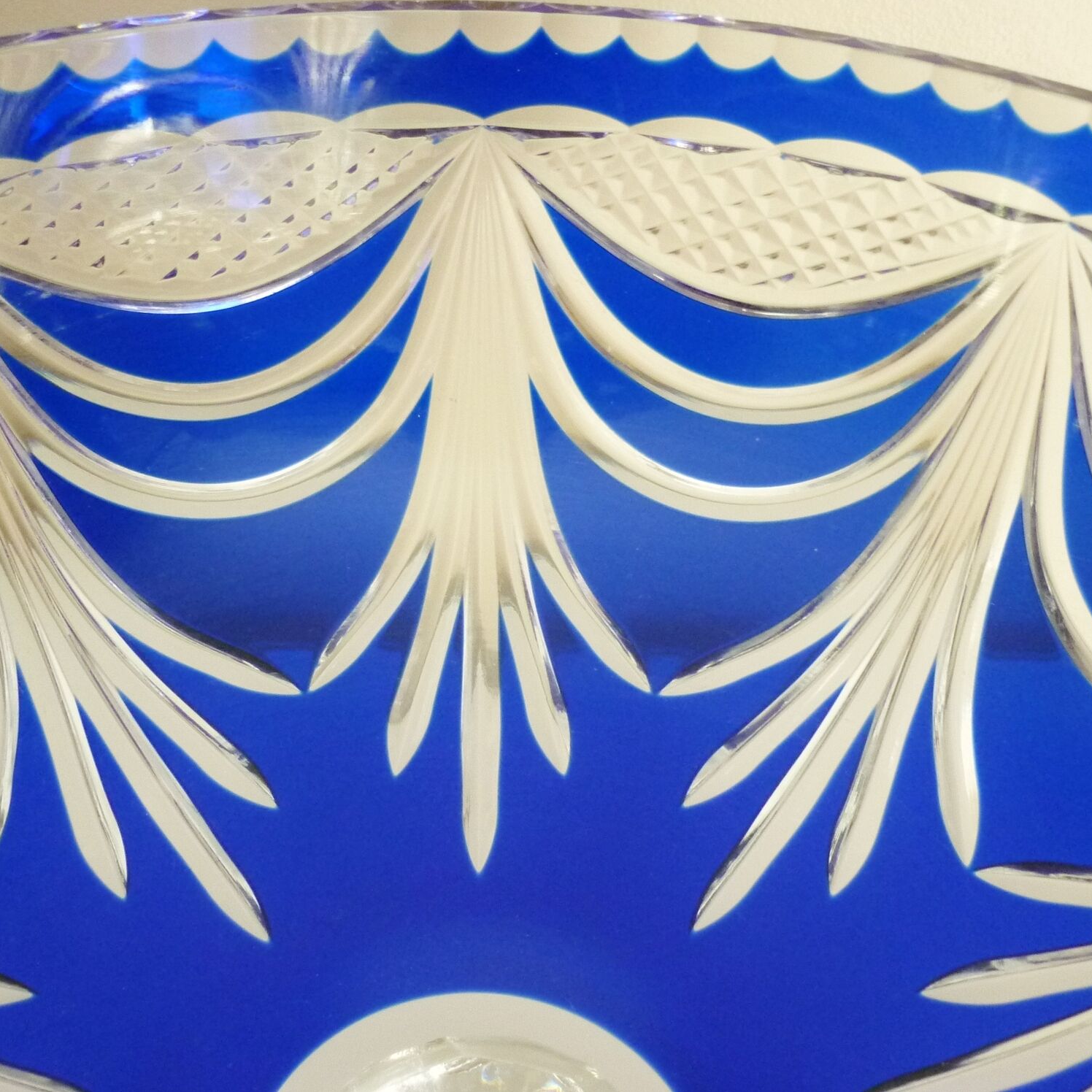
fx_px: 1392
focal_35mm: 39
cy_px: 545
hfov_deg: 42.8
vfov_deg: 42.8
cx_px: 507
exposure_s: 1/25
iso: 400
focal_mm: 5.5
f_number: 2.8
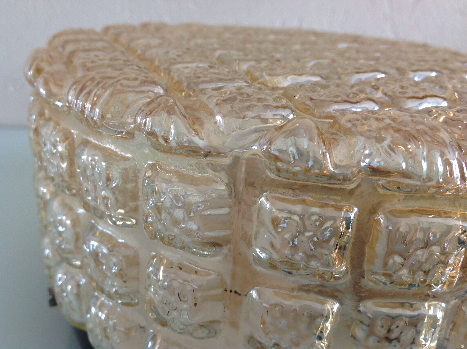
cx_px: 234
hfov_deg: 52.7
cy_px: 174
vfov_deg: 40.6
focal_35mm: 35
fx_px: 471
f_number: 2.4
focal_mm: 4.28
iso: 64
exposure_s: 1/15
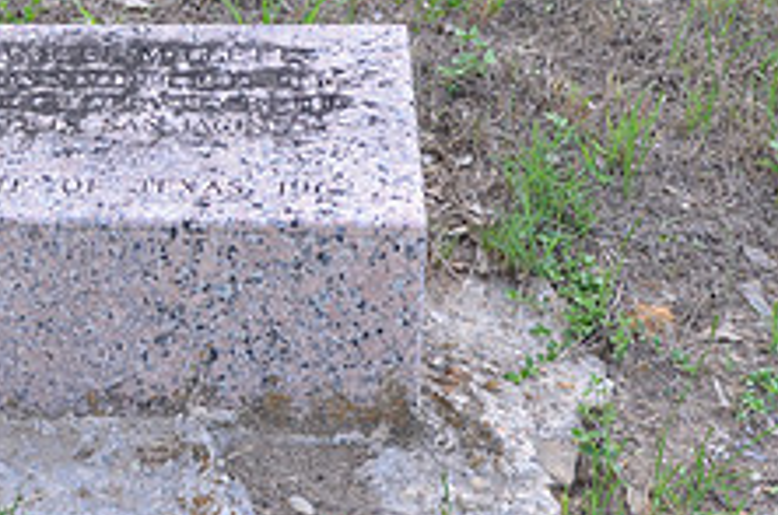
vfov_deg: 14.4
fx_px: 2027
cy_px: 119
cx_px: 18
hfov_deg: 21.1
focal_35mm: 94
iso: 220
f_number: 5.6
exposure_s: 1/125
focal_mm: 24
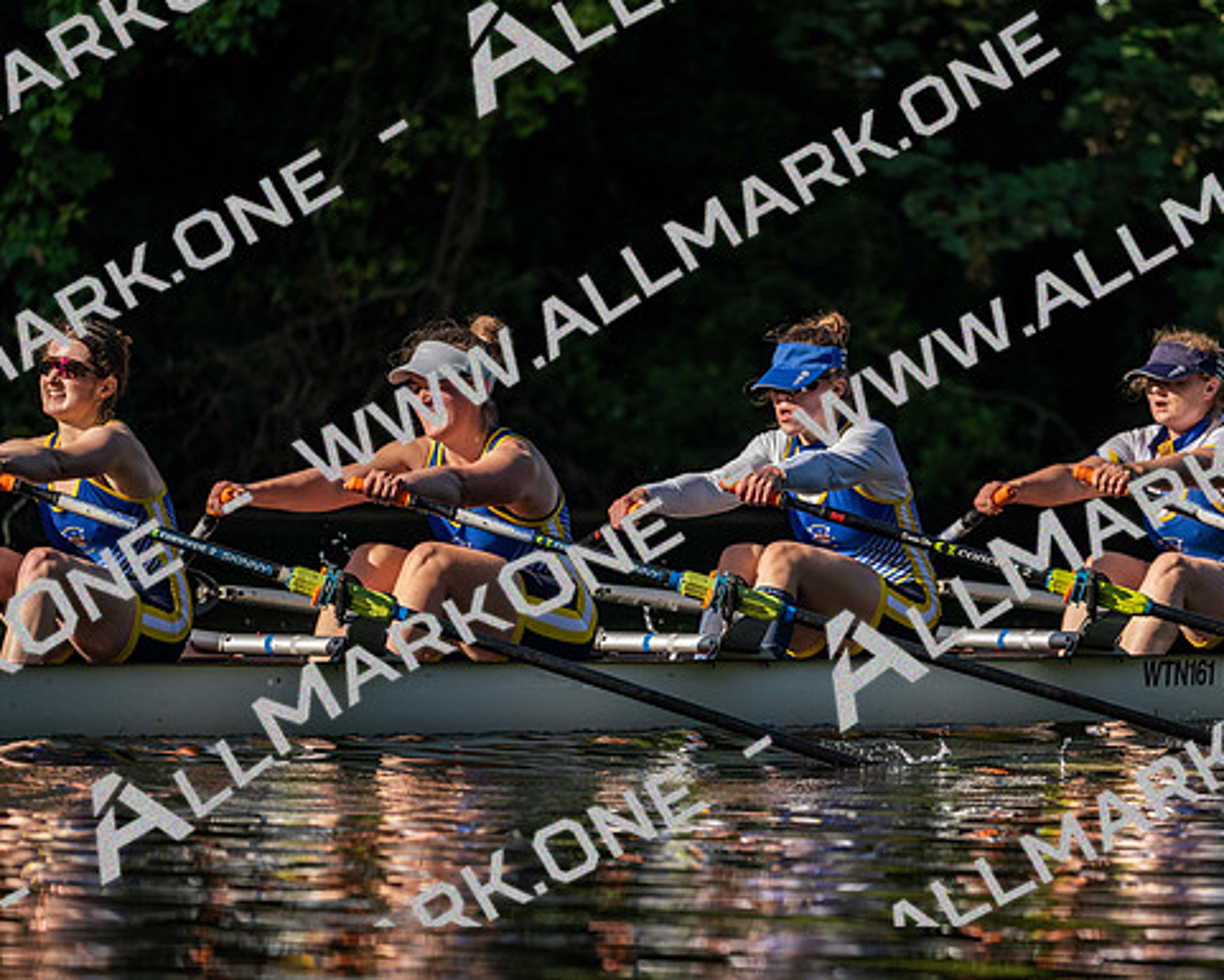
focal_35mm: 453
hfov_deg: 4.3
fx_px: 16414
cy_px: 490
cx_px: 608
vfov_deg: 3.4
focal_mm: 400
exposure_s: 1/2500
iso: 560
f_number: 4.5
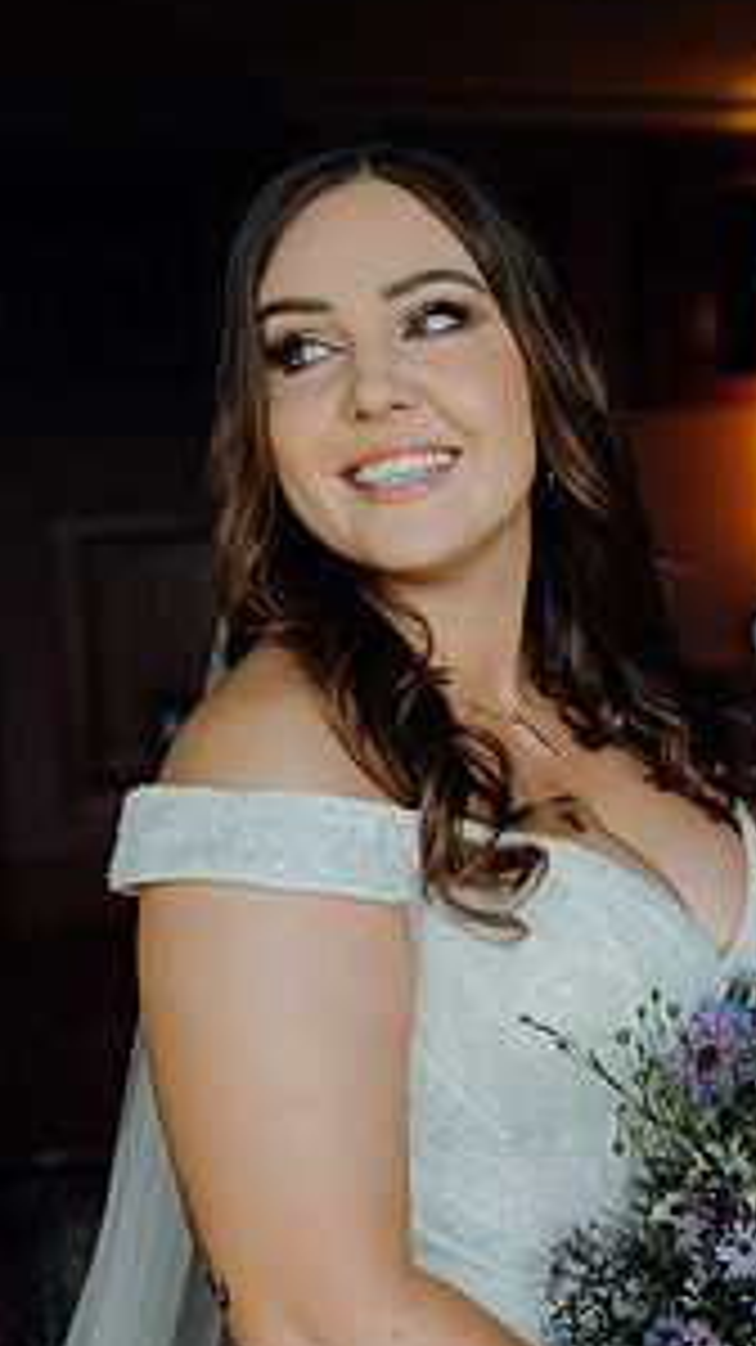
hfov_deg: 19.7
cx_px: 670
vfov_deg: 34.6
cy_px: 873
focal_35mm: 60
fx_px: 2140
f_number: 3.5
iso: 640
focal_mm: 38
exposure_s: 1/200
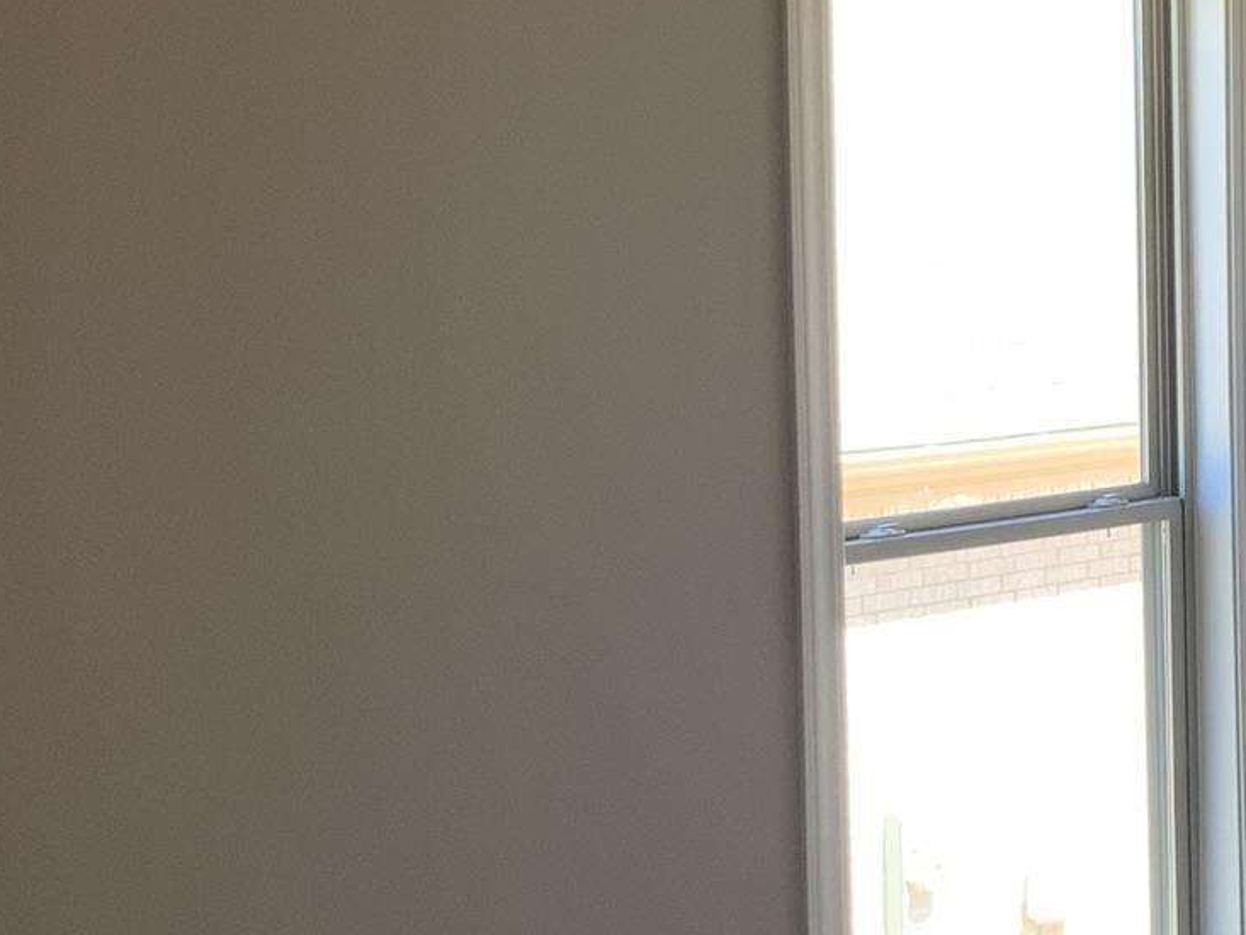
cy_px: 391
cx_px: 1147
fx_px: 2916
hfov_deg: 23.4
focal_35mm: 81
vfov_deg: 18.2
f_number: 1.8
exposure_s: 1/60
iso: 40
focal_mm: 3
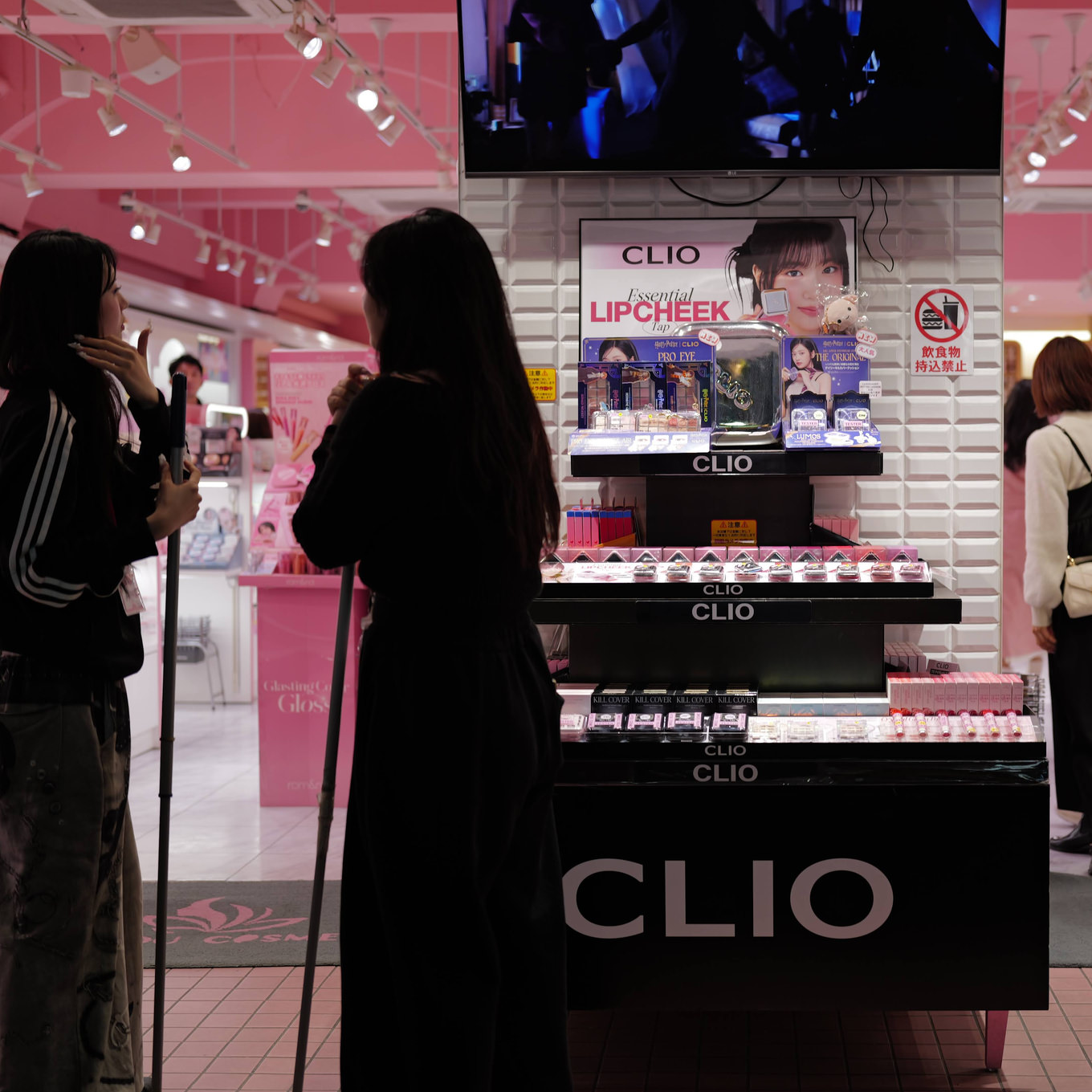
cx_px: 719
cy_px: 546
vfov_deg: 31.1
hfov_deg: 30.9
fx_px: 1963
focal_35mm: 55
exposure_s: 1/80
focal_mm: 43
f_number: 2
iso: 100
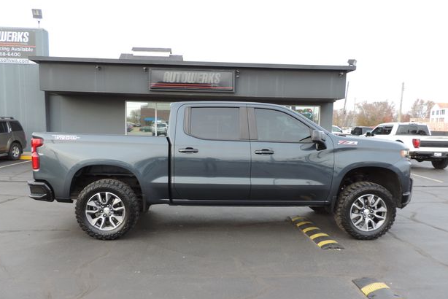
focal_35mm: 26
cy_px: 173
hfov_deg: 69.4
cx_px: 223
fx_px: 324
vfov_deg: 49.4
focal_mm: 4.3
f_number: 3
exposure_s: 1/80
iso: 80
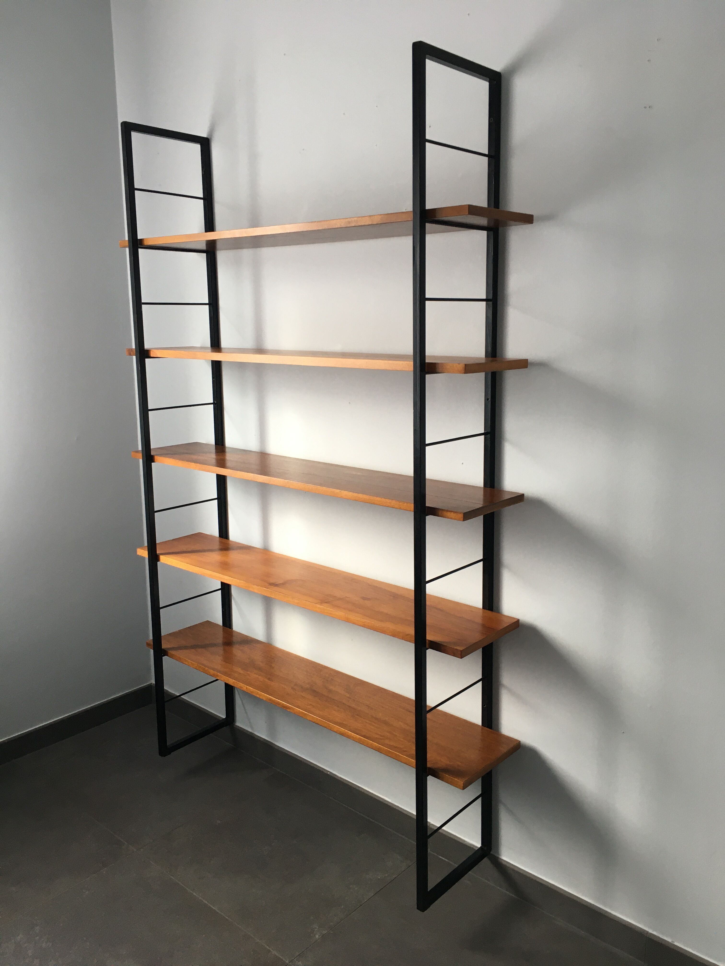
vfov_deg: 61.7
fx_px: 810
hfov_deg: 48.2
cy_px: 483
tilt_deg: -12.2
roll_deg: +0.6
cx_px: 362
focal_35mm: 29
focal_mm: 4.15
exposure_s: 1/33
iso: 64
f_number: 2.2
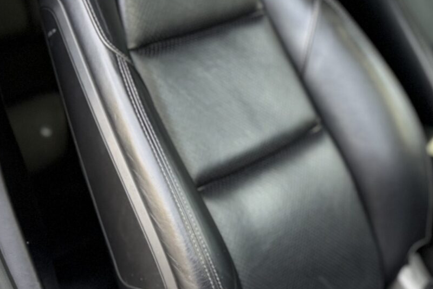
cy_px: 149
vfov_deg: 17.1
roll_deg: -1.9
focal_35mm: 80
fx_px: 962
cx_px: 420
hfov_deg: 24.4
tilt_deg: -22.1
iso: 160
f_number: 1.78
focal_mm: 6.76
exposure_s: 1/197
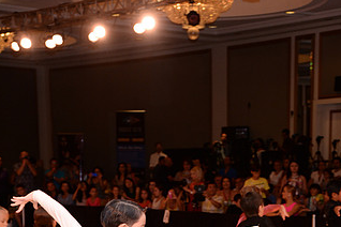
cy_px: 290
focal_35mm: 113
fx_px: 1070
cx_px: 200
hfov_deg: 18.1
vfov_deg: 11.8
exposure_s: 1/200
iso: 1250
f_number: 5
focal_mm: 62
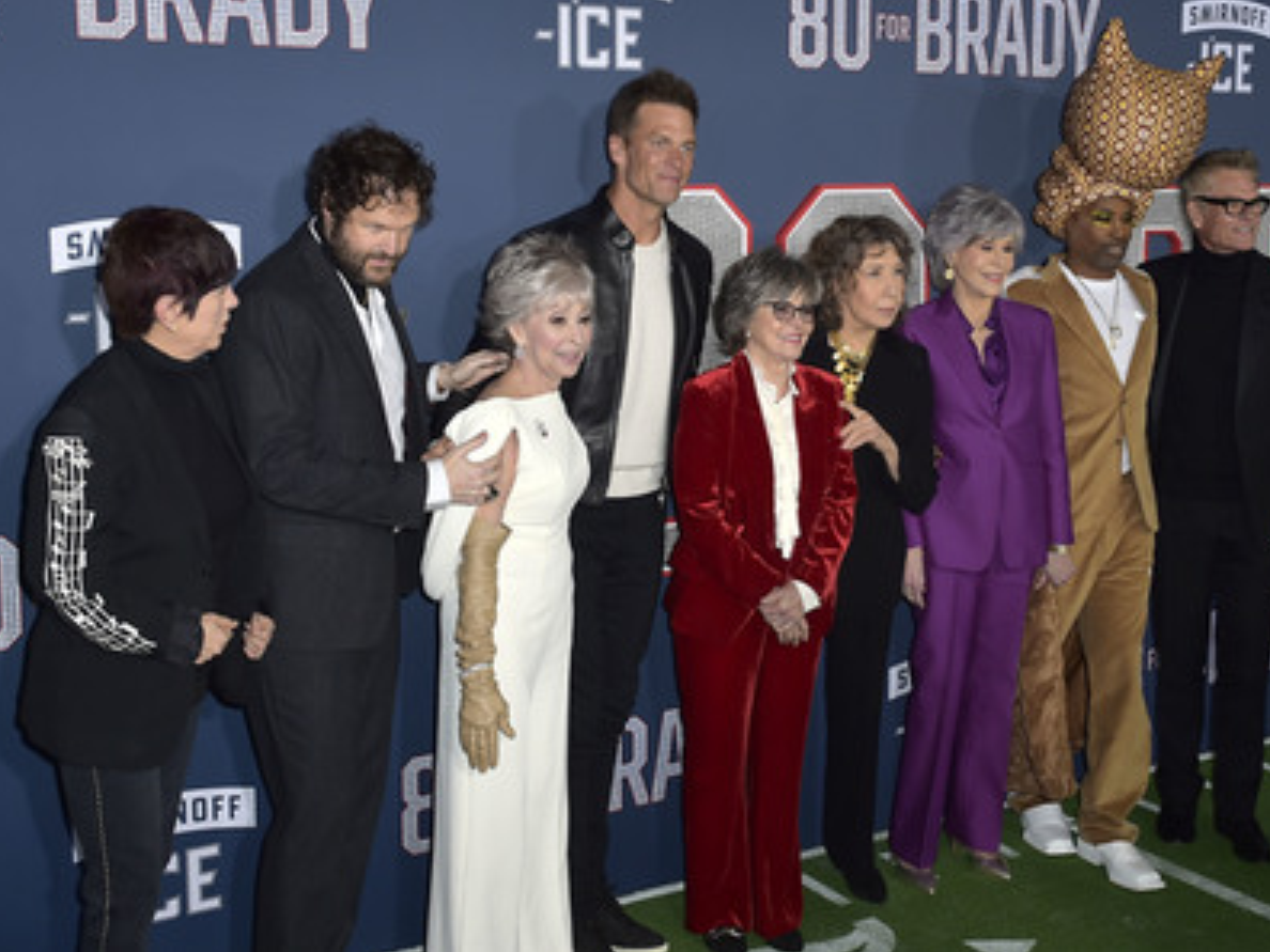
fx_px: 1284
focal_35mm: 35
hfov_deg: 52.6
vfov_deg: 40.7
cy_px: 478
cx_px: 677
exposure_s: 1/250
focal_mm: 32
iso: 400
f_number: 6.3
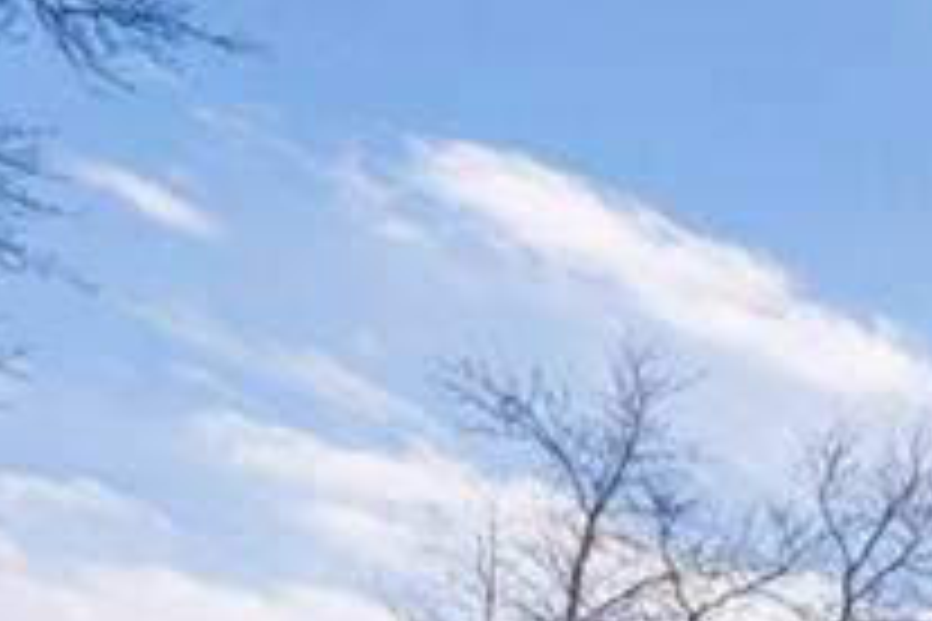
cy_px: 1314
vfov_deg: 14.0
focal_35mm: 79
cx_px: 2188
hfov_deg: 15.4
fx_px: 2045
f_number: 9
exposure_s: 1/160
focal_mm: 16
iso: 250
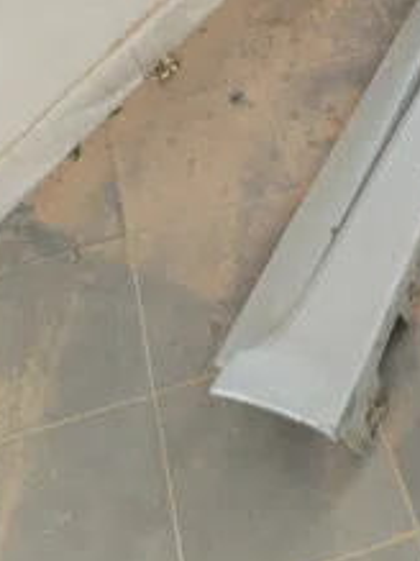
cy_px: 182
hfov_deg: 26.9
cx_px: 346
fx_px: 858
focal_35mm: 53
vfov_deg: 35.8
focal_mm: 4.75
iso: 228
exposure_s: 1/120
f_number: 1.8
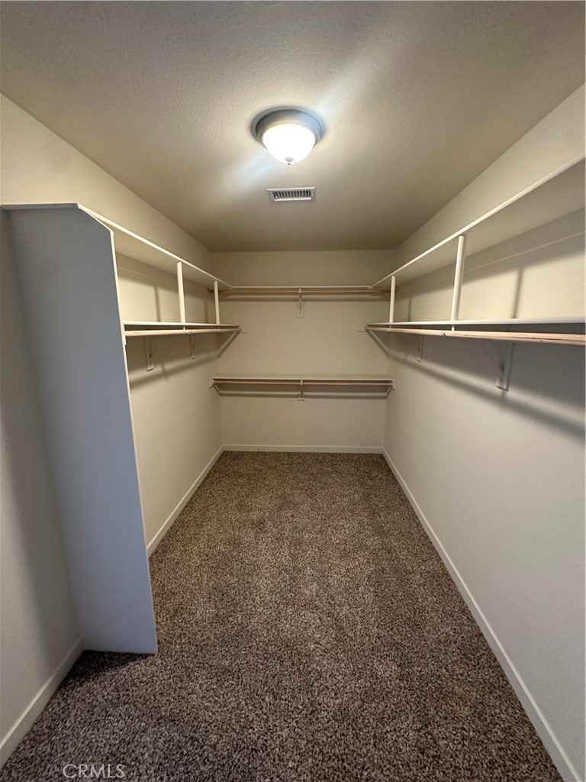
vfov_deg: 102.1
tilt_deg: -10.0
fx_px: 316
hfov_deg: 85.7
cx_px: 293
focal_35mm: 14
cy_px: 391
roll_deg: -1.8
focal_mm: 2.22
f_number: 2.2
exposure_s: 1/60
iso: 400
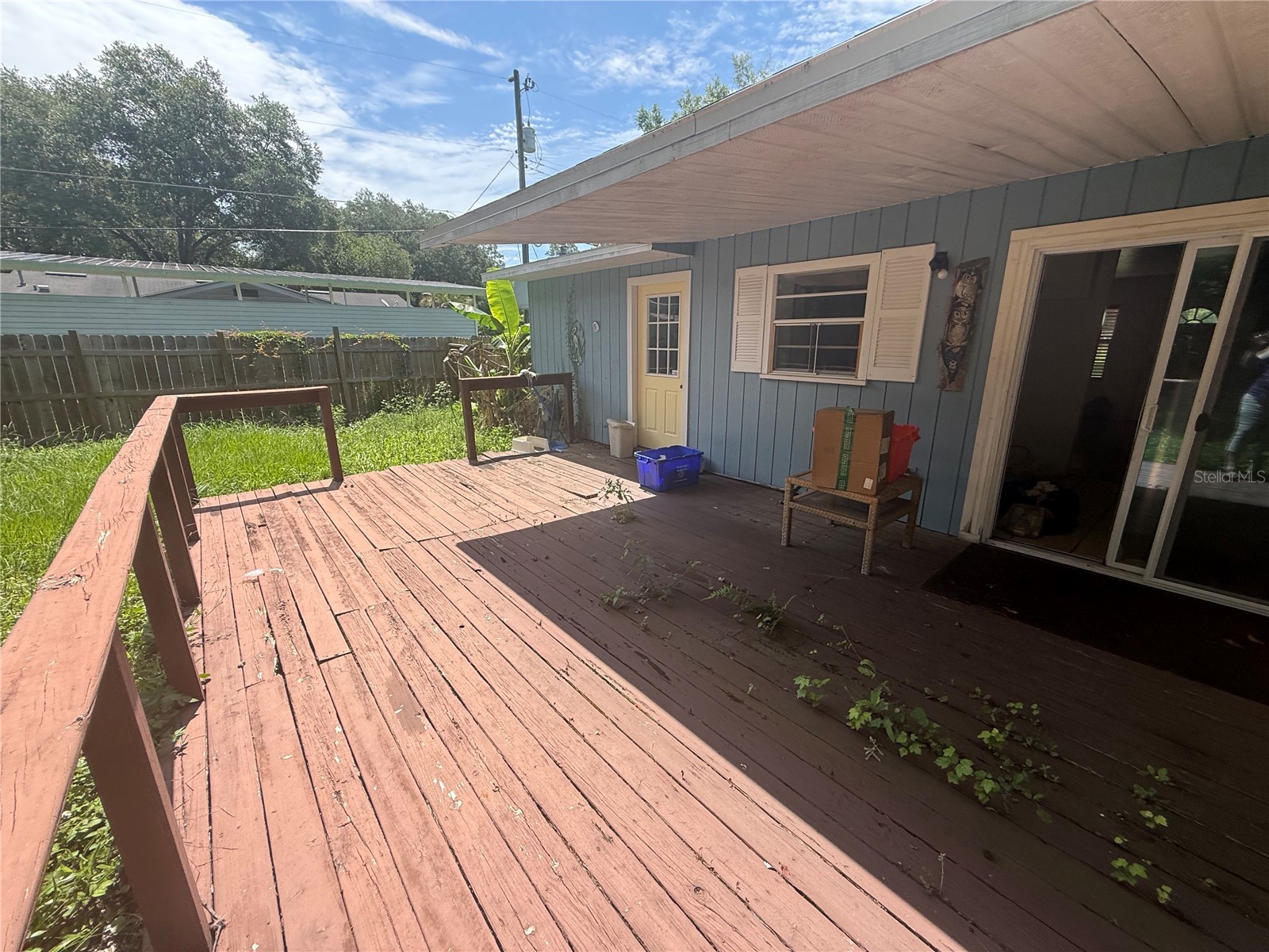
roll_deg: -1.6
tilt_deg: -12.4
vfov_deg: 85.7
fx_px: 513
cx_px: 634
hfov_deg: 102.1
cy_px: 476
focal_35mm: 14
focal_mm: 2.22
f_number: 2.2
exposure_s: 1/717
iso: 50
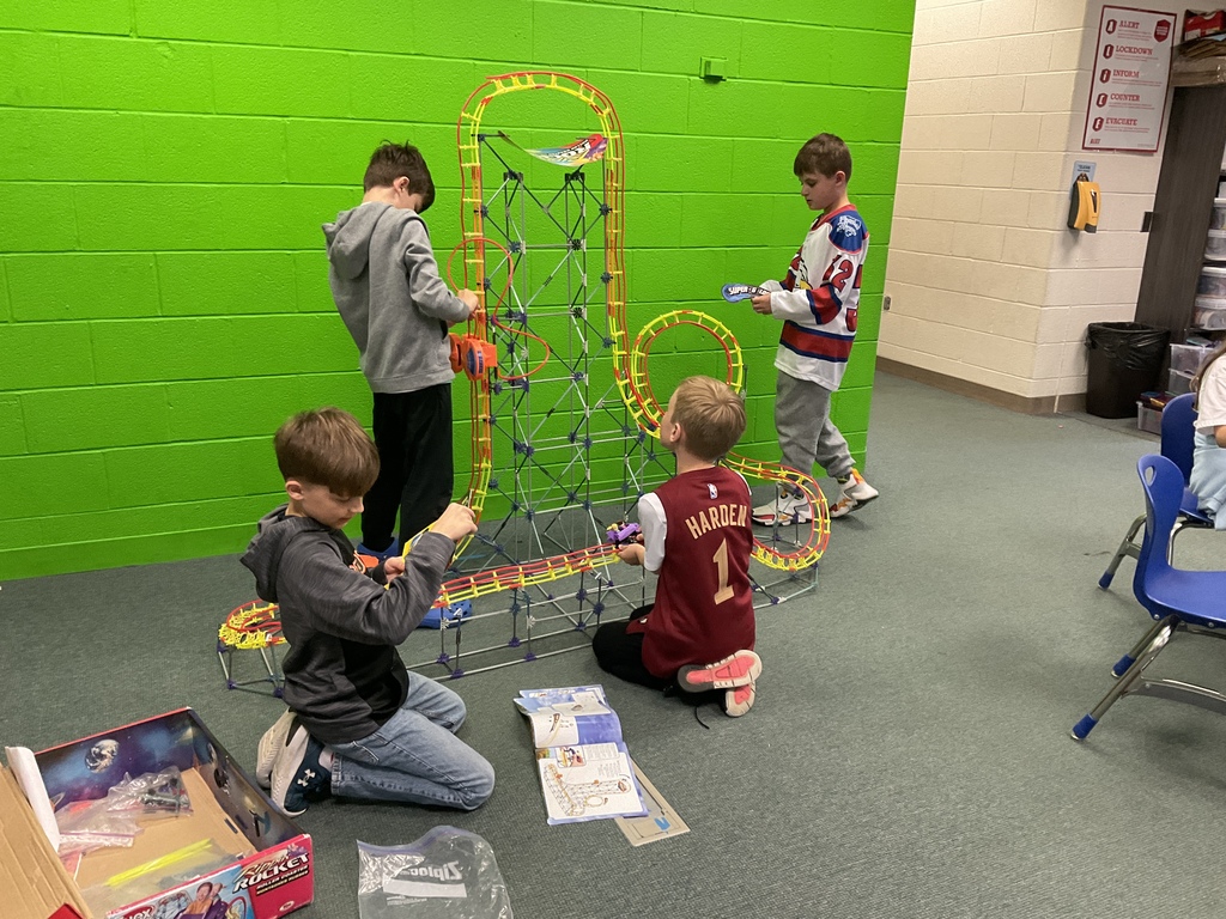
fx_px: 1027
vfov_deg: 48.2
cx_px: 613
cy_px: 460
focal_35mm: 29
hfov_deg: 61.7
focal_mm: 3
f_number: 1.8
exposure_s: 1/60
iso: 160
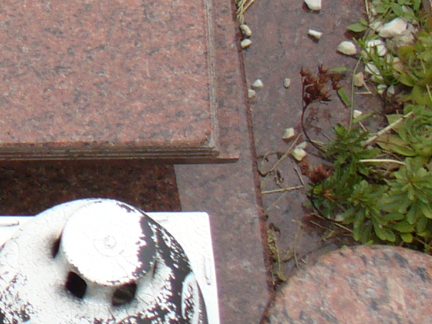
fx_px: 1946
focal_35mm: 156
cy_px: -139
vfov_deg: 9.3
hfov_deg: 11.7
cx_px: -339
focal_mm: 6.1
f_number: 2.8
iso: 80
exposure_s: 1/500
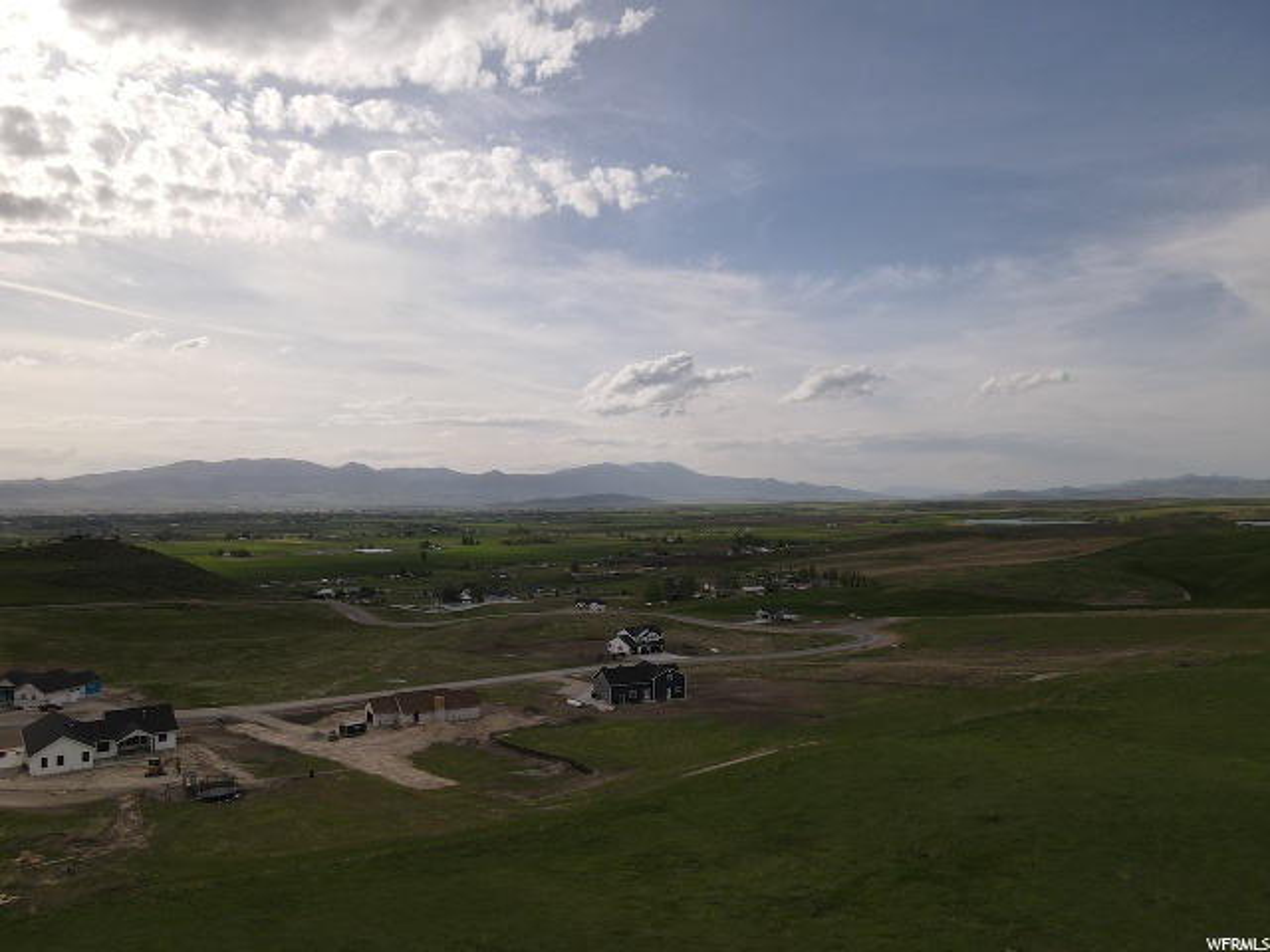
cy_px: 476
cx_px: 635
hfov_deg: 71.6
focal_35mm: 24
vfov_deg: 56.8
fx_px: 881
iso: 100
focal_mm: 4.5
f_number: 2.8
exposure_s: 1/100
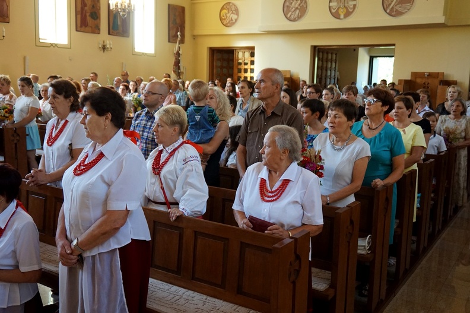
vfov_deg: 36.8
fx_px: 470
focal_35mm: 36
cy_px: 156
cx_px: 235
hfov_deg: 53.2
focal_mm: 24
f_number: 4.5
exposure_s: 1/160
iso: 1600
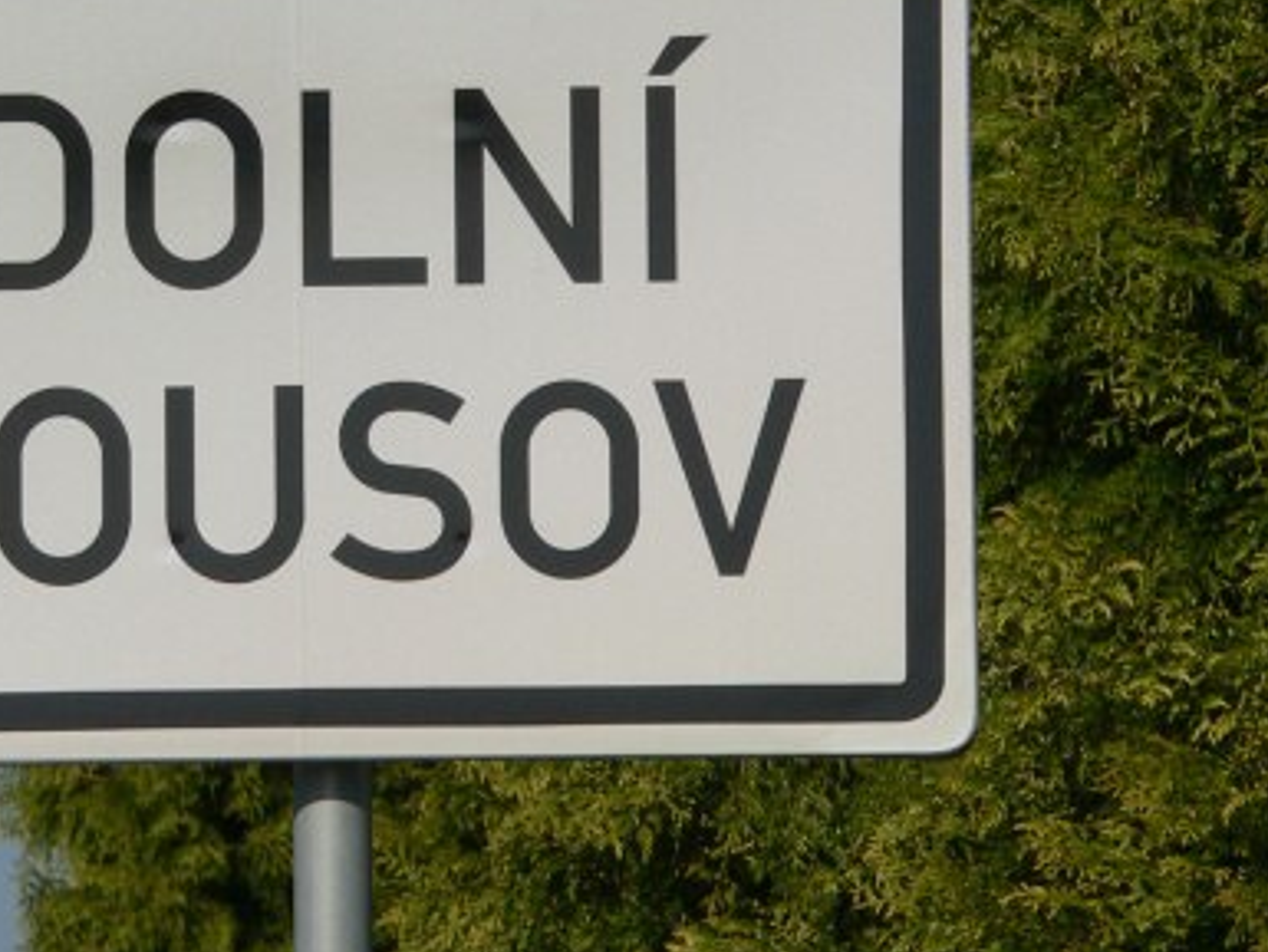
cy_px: 320
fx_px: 12861
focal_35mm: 351
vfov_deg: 4.2
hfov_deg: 5.6
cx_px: 293
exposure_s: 1/640
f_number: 5.6
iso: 80
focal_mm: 28.1
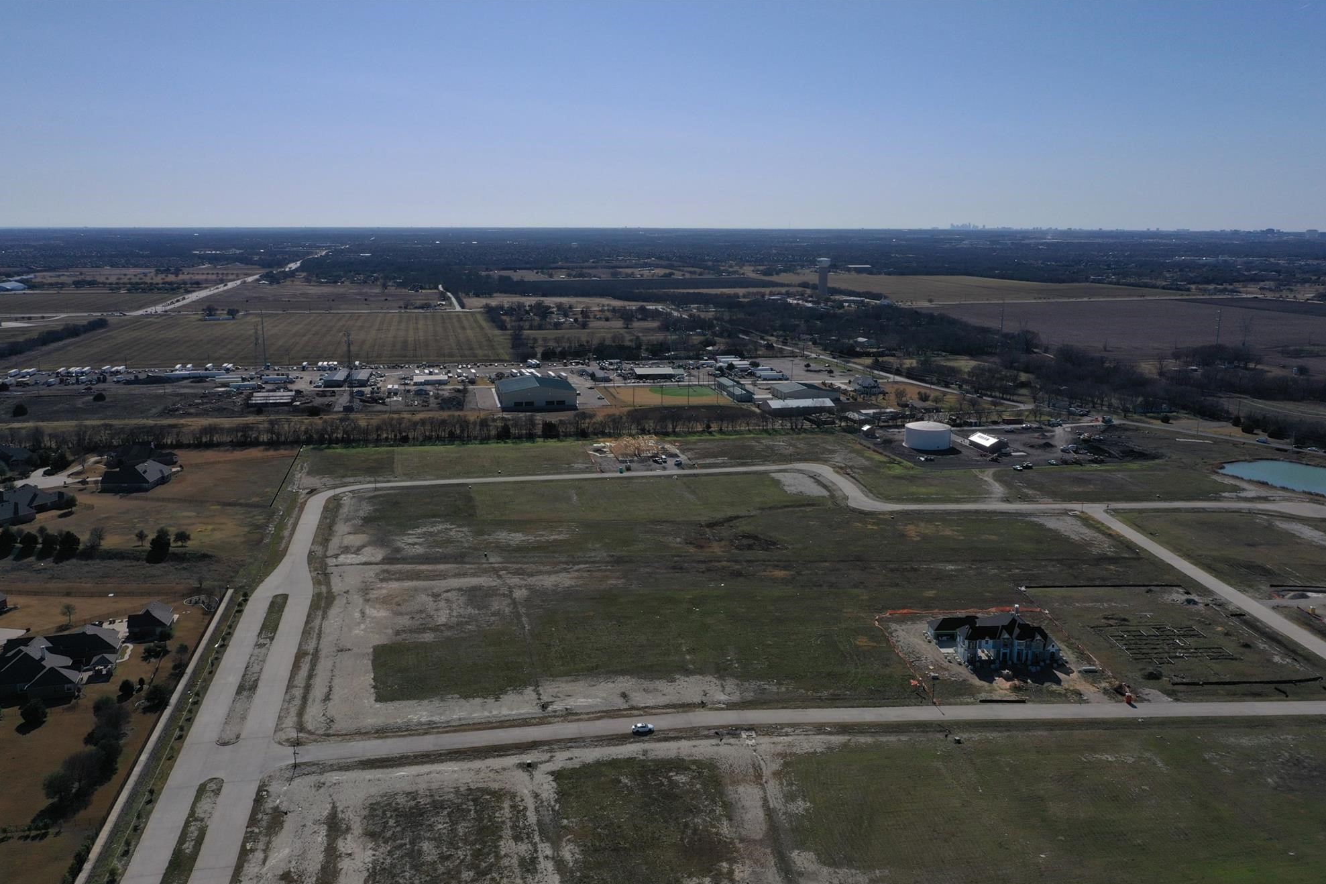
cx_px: 676
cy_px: 455
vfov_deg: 45.0
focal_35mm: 29
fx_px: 1068
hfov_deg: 63.7
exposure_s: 1/800
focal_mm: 10.26
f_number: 7.1
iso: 100
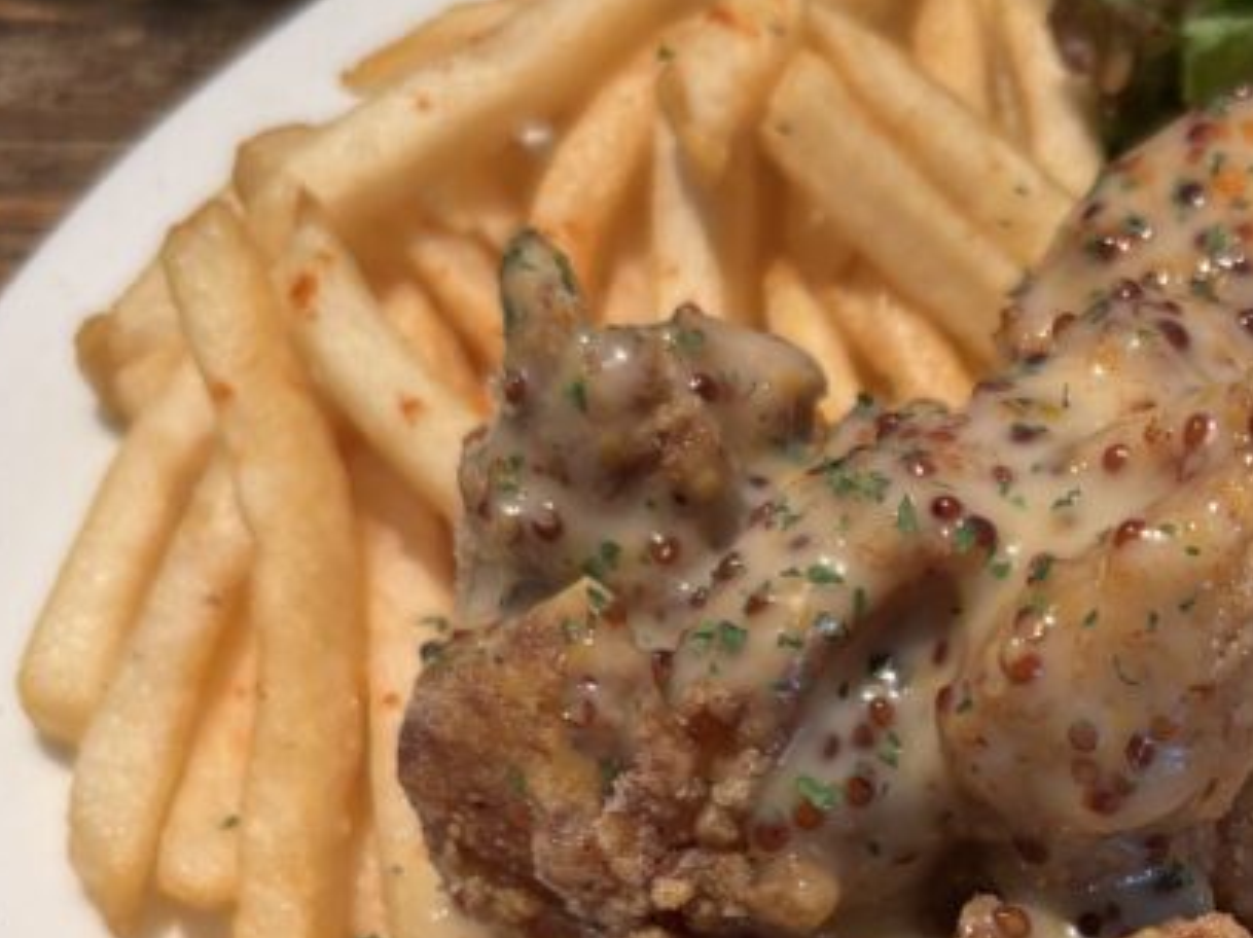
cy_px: 1024
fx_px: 2966
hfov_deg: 22.5
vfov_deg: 17.4
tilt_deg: -55.5
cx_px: 1392
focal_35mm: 82
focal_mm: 5.96
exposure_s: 1/50
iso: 125
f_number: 1.6
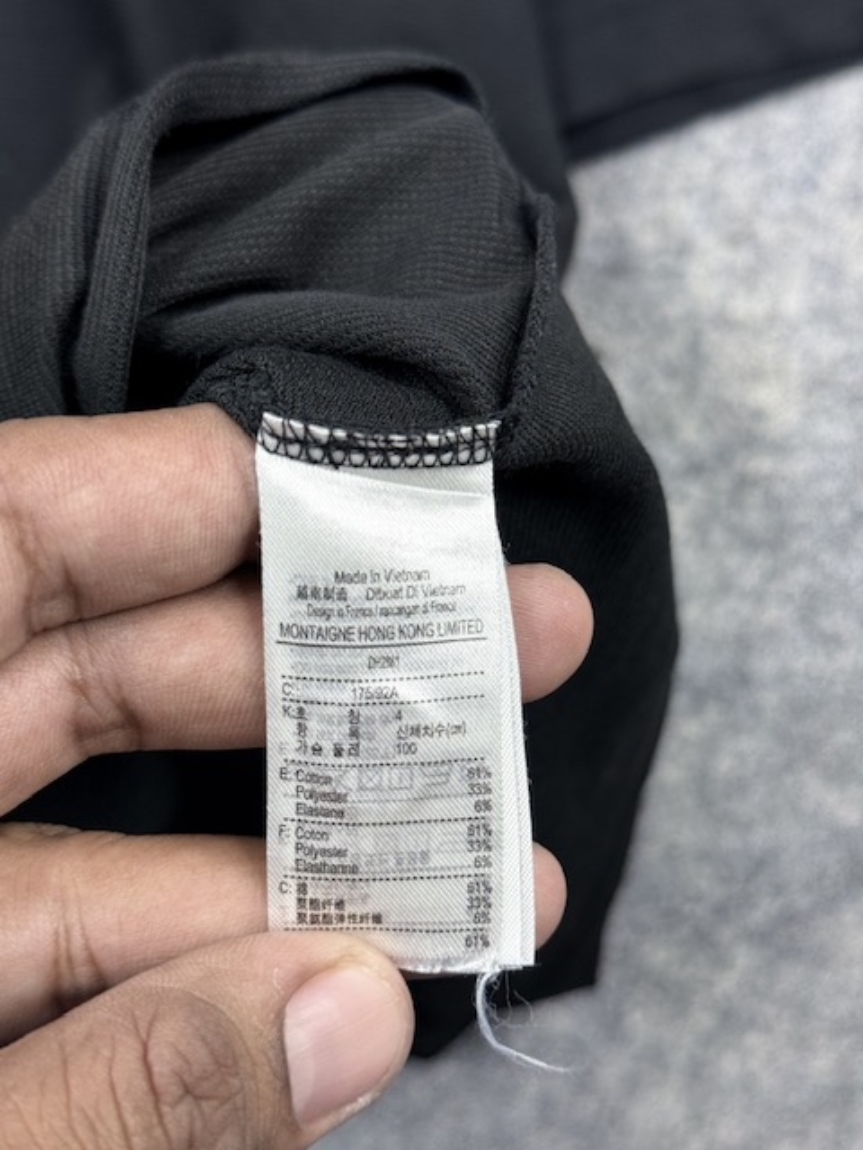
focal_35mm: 48
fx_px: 1596
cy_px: 575
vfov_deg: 39.7
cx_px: 432
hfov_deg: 30.3
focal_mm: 6.76
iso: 64
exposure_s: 1/100
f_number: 1.78
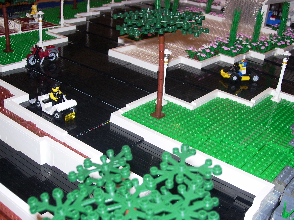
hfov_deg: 42.1
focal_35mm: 45
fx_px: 382
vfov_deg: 32.2
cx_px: 147
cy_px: 110
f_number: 3
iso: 80
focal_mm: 7.6
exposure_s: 1/60
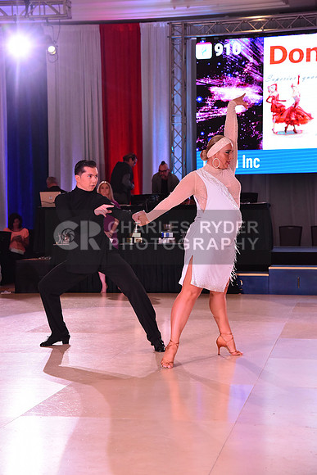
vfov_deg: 27.0
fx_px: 990
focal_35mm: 75
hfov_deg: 18.2
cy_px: 238
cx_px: 158
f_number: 6.3
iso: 2500
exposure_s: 1/320
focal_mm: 75
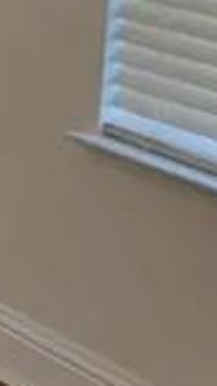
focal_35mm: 192
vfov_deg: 11.0
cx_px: -865
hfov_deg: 5.1
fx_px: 1963
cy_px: -89
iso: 160
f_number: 1.8
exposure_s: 1/120
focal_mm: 5.4
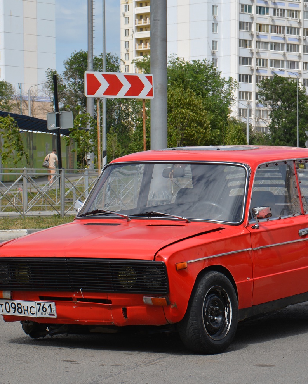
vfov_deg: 14.6
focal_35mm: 132
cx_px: 187
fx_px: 1504
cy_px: 193
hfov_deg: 11.7
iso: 100
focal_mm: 62
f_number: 8
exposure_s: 1/250
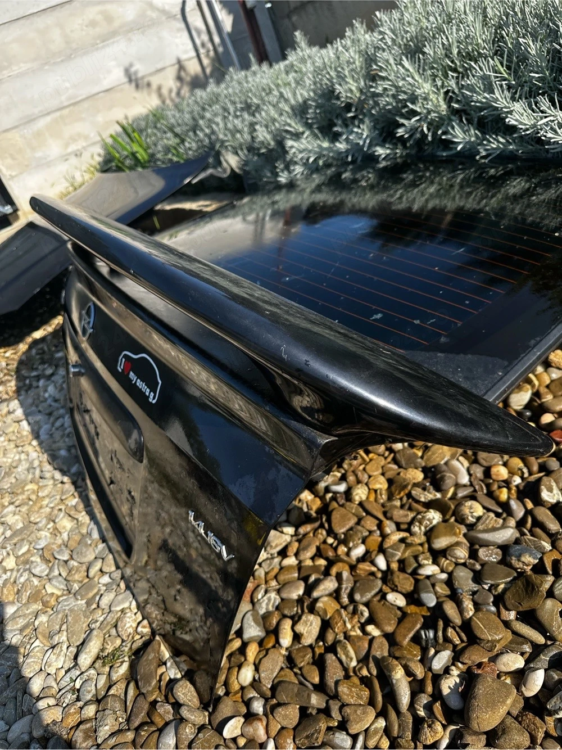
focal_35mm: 24
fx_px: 520
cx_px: 281
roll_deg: +21.3
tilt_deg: -29.2
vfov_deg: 71.6
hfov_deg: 56.8
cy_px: 375
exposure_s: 1/1517
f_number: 1.78
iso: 80
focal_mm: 6.86
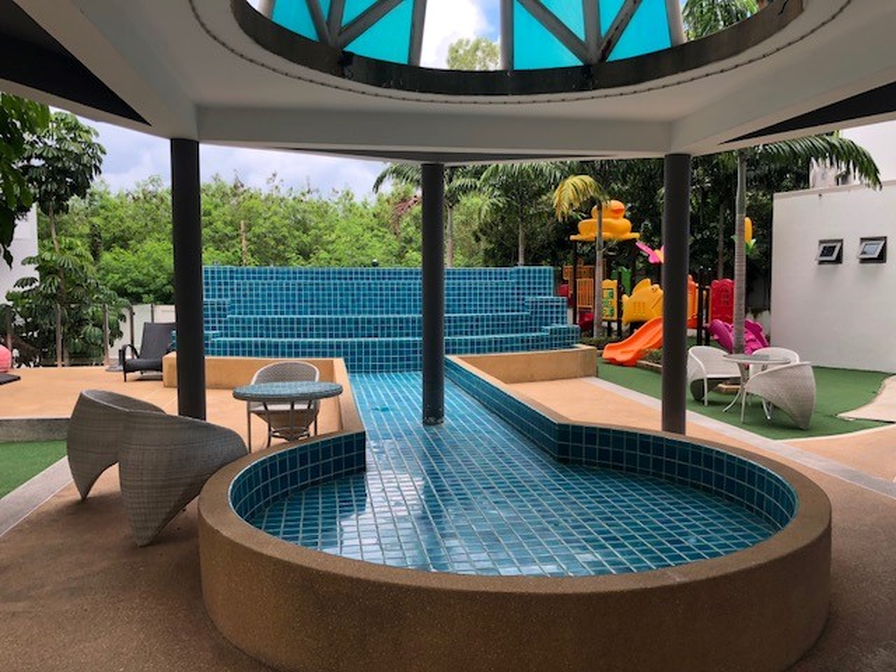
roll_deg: -0.8
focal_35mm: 28
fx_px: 725
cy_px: 336
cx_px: 448
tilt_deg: -2.2
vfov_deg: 49.7
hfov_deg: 63.4
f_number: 1.8
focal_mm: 4
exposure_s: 1/157
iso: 20
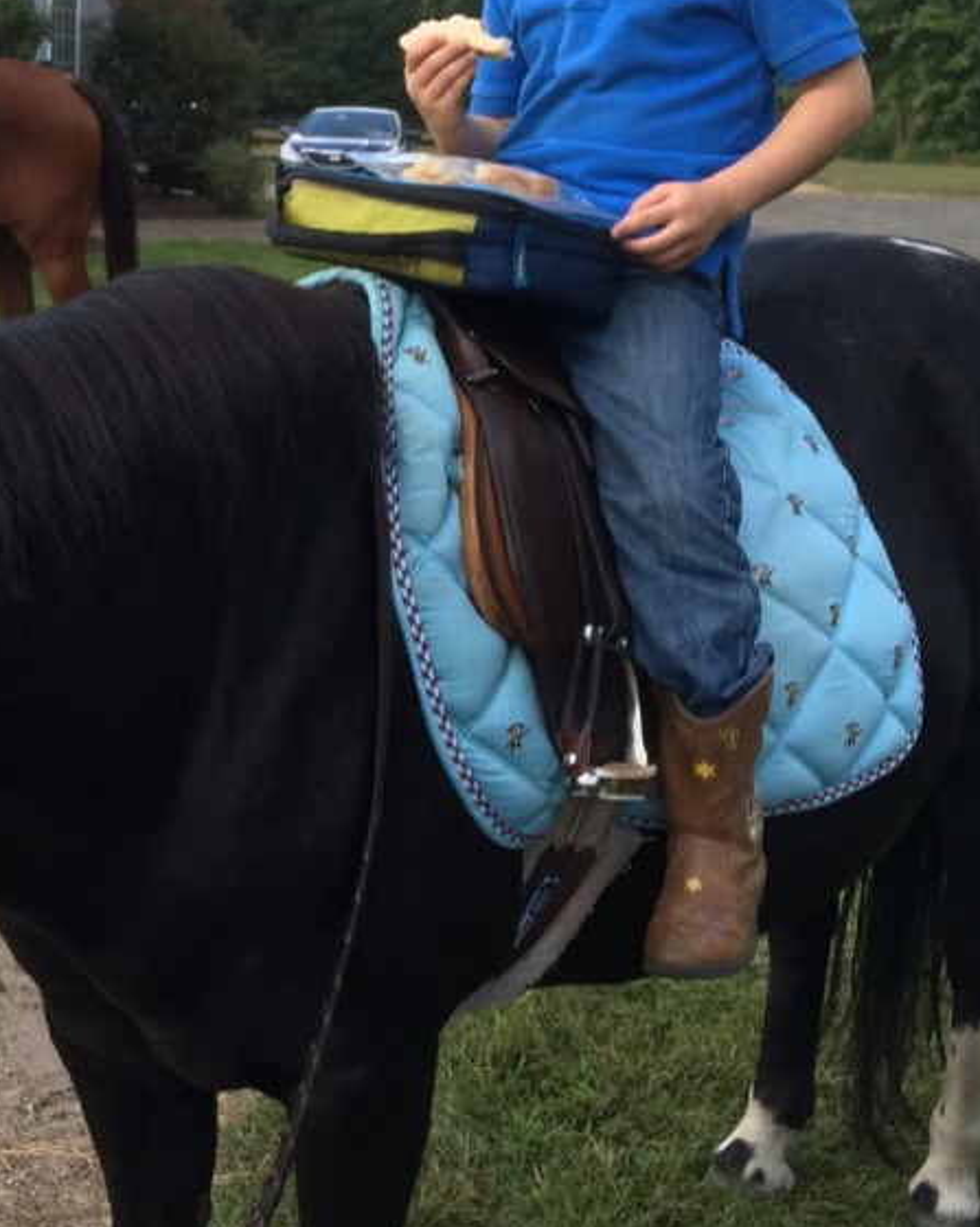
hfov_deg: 27.2
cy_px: 617
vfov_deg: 34.8
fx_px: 1958
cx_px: 123
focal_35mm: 54
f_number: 2.2
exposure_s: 1/641
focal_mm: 4.15
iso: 32
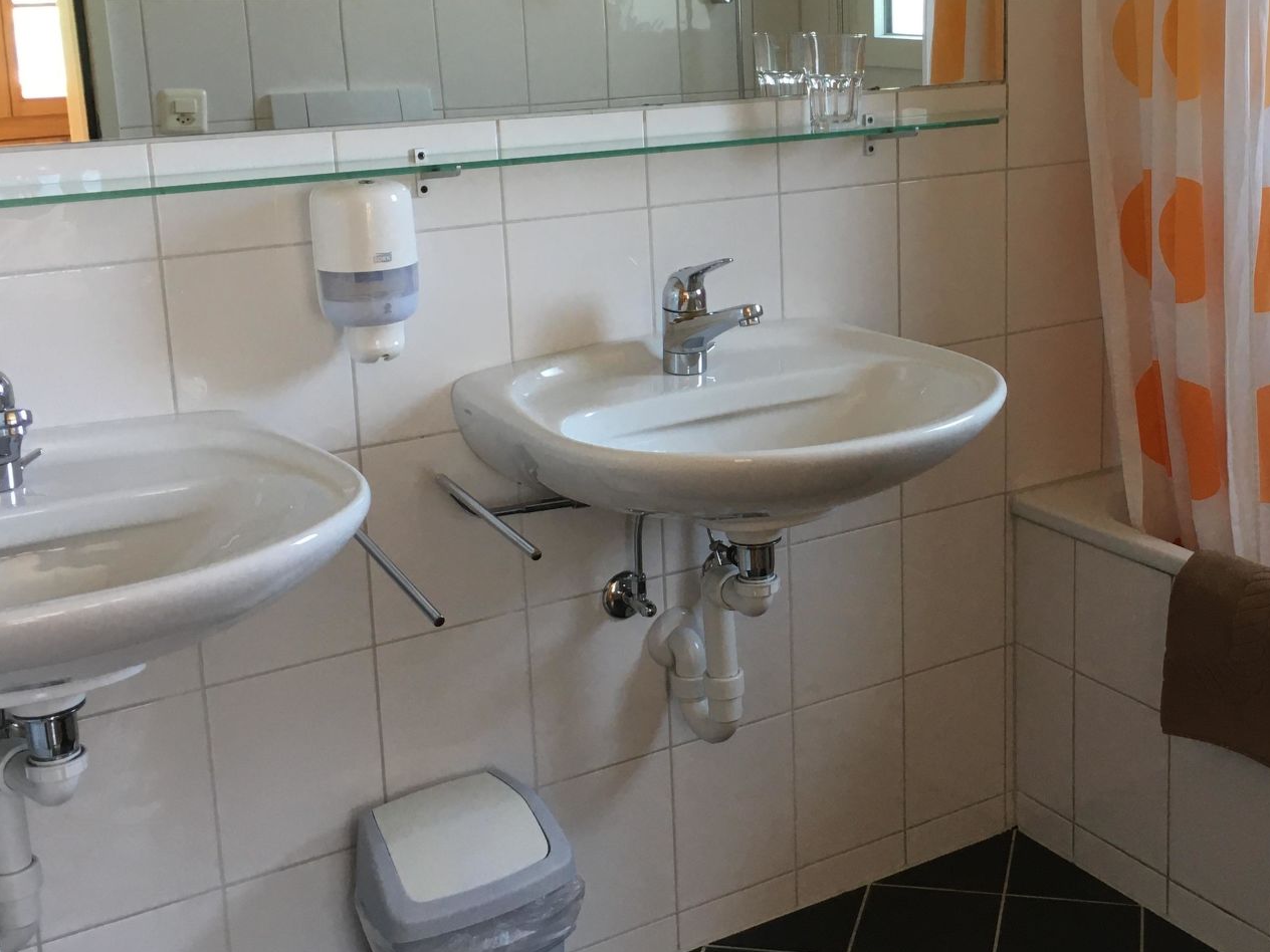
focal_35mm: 47
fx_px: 1724
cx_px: 850
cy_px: 351
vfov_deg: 30.7
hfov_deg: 39.9
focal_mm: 4.15
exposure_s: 1/33
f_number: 2.2
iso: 80
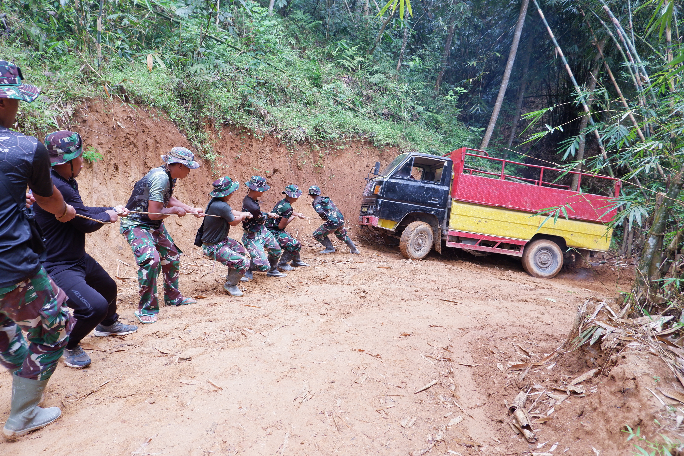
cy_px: 222
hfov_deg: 71.5
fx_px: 475
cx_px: 323
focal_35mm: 25
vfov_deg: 51.3
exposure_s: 1/140
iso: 640
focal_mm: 15.2
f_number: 3.5
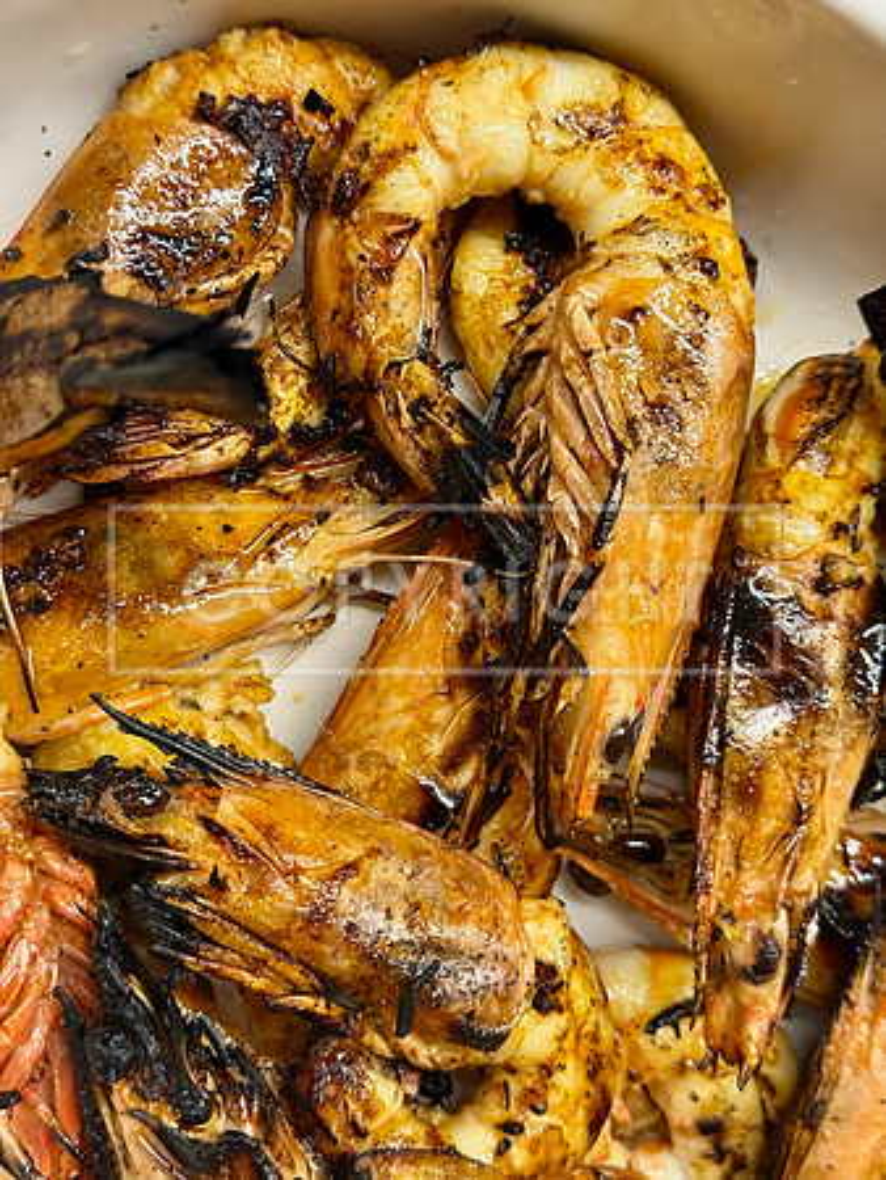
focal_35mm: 48
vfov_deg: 39.6
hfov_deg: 30.3
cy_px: 590
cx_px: 443
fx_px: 1637
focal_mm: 6.76
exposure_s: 1/50
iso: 200
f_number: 1.78
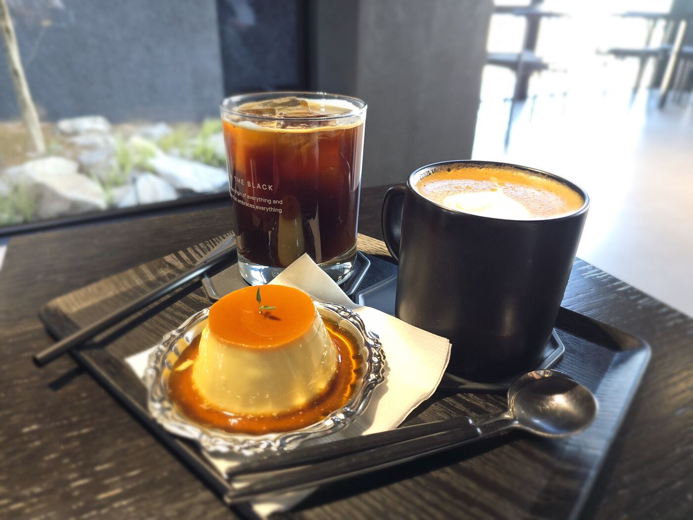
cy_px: 260
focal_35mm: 23
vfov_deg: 58.9
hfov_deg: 73.9
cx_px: 346
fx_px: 460
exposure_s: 1/60
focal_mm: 6.3
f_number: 1.7
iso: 400
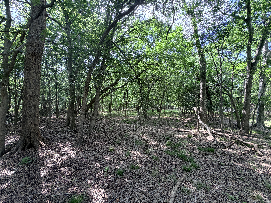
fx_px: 110
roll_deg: -1.0
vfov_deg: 85.7
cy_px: 102
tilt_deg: +2.9
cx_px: 136
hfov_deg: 102.1
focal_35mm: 14
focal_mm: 2.22
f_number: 2.2
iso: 64
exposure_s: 1/121
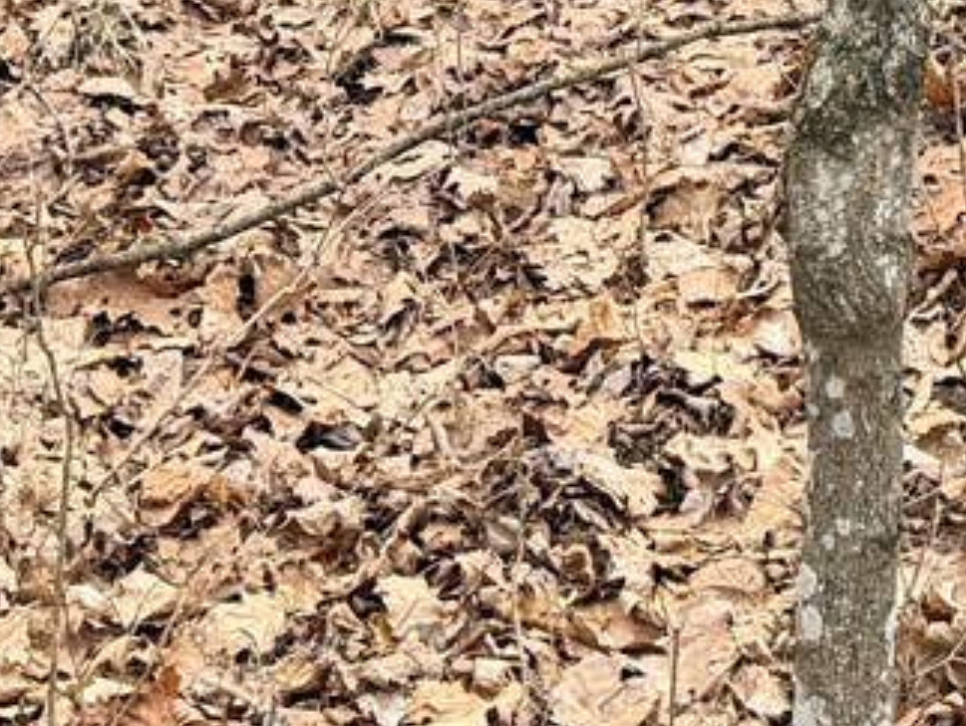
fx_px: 4246
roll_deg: +0.7
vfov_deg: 8.9
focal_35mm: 152
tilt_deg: +4.1
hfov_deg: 12.7
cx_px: 1136
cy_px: -980
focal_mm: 6.76
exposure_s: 1/517
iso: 100
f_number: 1.78
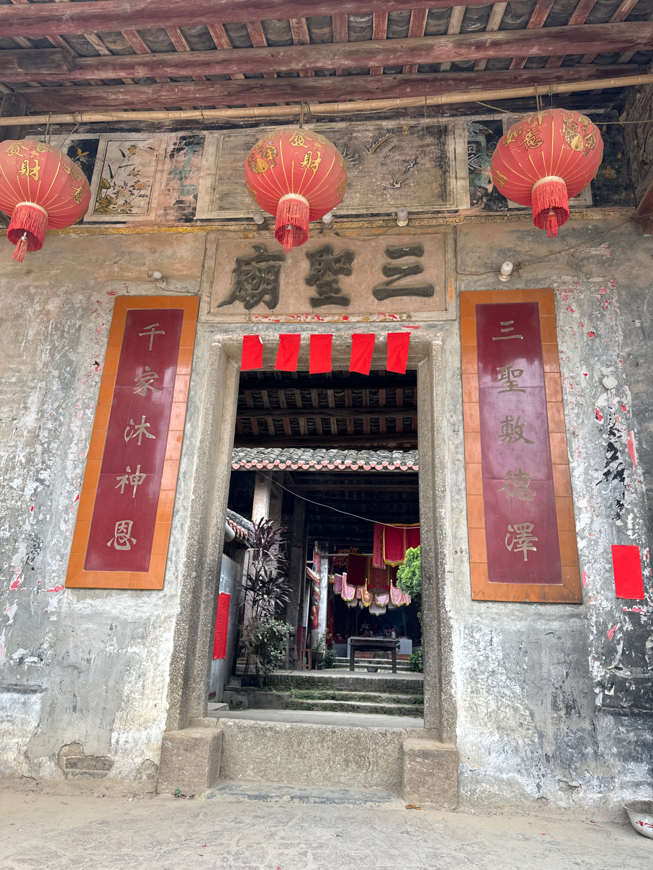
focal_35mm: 24
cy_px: 435
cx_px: 326
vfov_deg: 71.6
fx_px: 604
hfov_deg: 56.8
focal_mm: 6.76
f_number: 1.78
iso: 80
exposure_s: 1/121
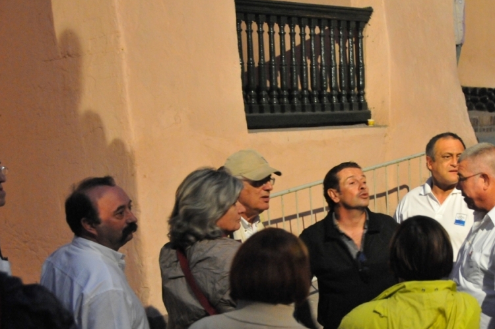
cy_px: 215
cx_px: 335
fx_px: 984
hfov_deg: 28.0
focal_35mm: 72
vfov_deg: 18.9
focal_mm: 35
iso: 3200
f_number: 4.2
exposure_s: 1/8
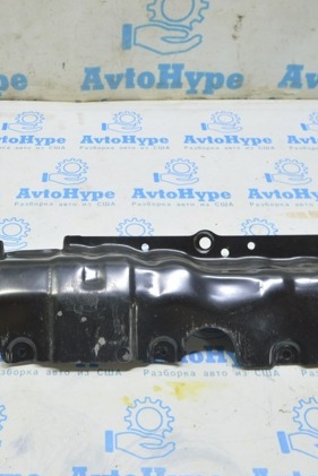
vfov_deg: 47.4
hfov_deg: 31.9
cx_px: 72
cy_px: 239
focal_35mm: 41
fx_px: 543
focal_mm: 18
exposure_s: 1/15
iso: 400
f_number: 5.6
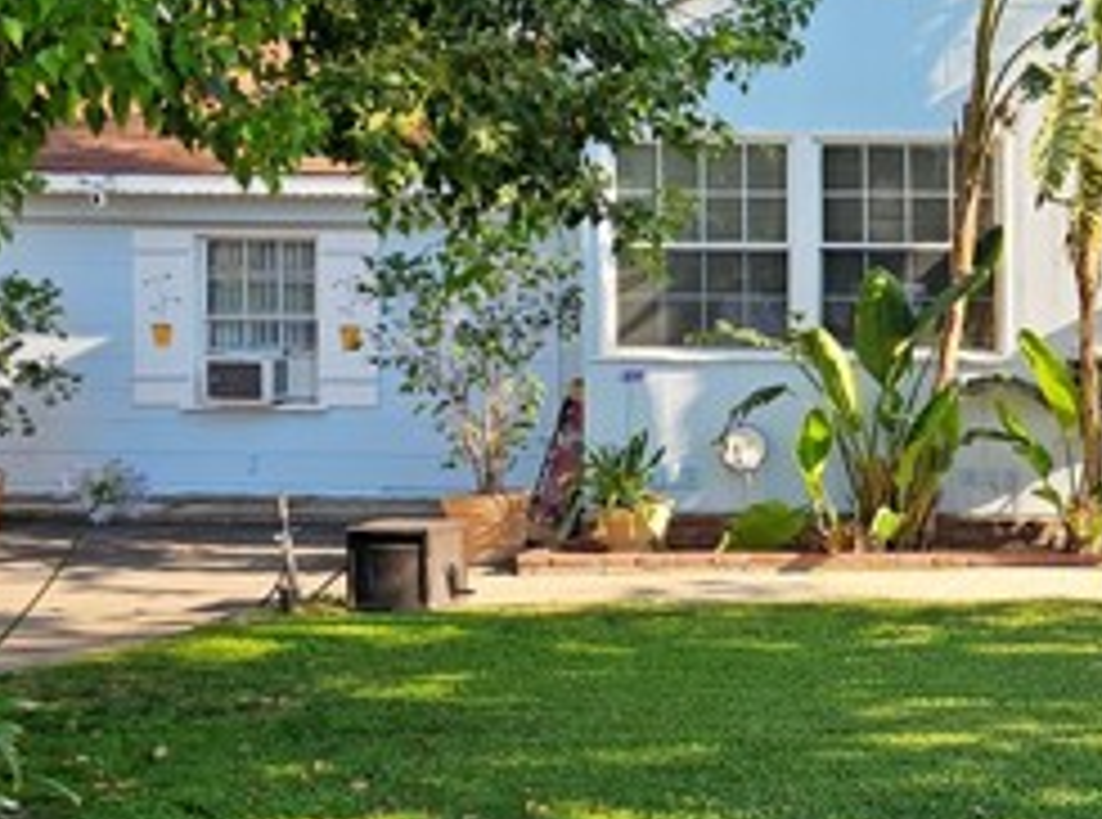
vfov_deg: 24.3
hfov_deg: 28.1
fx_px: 1904
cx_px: 1327
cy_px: 364
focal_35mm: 60
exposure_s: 1/210
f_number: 1.7
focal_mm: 6.3
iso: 10
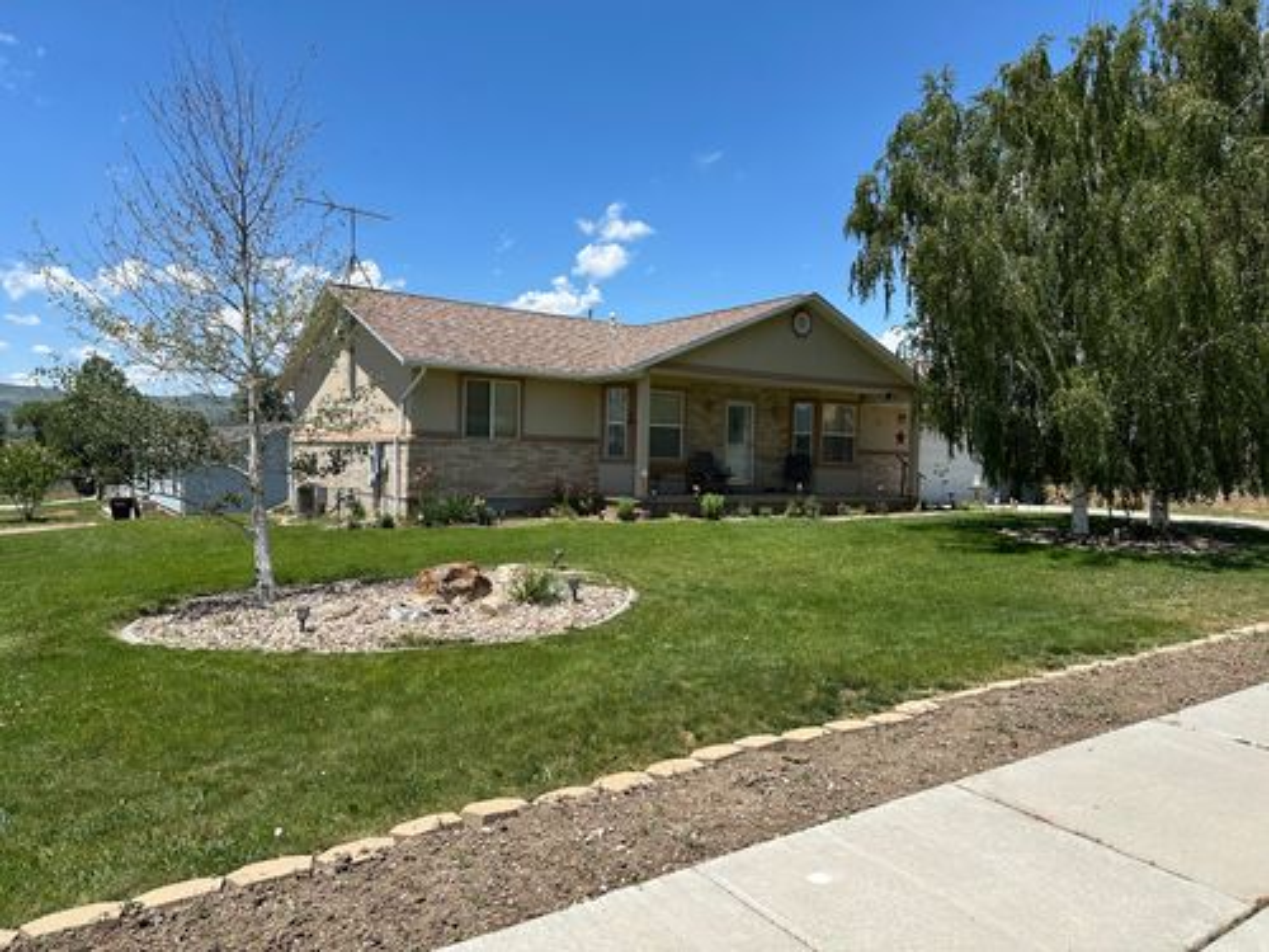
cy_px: 476
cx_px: 634
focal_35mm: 24
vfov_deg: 56.8
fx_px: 880
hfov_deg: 71.6
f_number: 1.78
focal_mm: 6.86
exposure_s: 1/4545
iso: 80
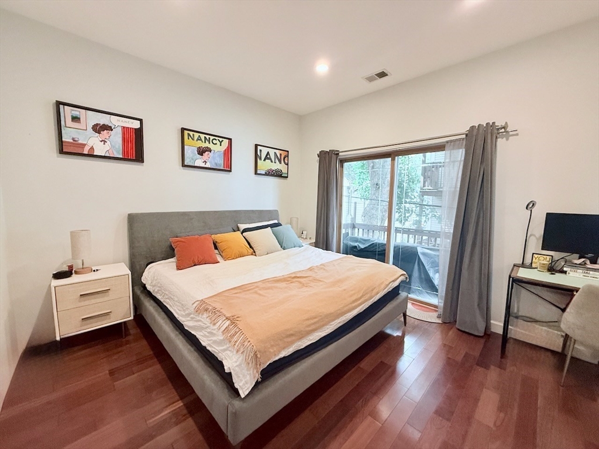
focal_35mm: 14
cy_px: 224
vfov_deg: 85.7
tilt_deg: -5.5
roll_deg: -0.3
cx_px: 300
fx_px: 242
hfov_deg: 102.1
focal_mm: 2.22
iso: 320
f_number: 2.2
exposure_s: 1/120
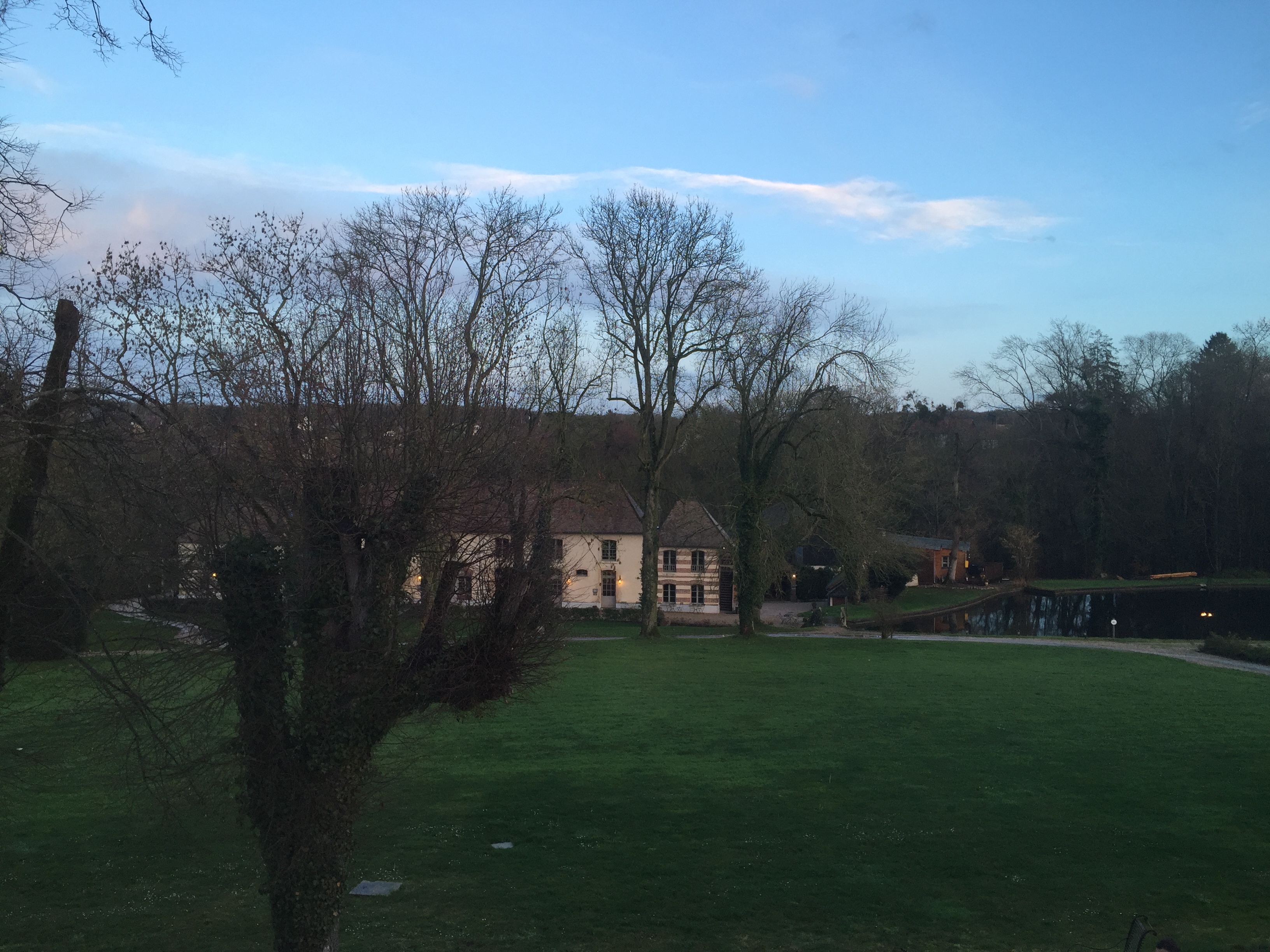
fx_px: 1064
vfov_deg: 48.2
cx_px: 635
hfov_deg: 61.7
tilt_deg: -0.7
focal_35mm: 29
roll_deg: -0.2
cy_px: 476
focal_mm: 4.15
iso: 40
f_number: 2.2
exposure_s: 1/50
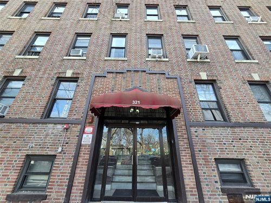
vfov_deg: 89.9
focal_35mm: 13
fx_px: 102
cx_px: 136
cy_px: 102
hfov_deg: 106.2
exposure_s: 1/168
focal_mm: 2.2
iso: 50
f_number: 2.2
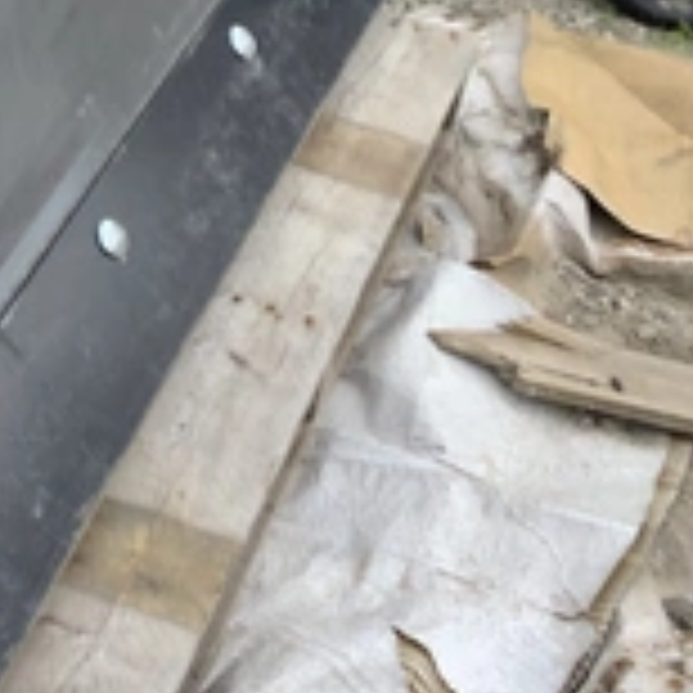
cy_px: 184
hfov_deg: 22.6
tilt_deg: -36.2
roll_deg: +2.9
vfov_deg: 24.1
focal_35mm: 71
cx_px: -108
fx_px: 1608
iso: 50
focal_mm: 3.3
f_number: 2.4
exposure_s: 1/120
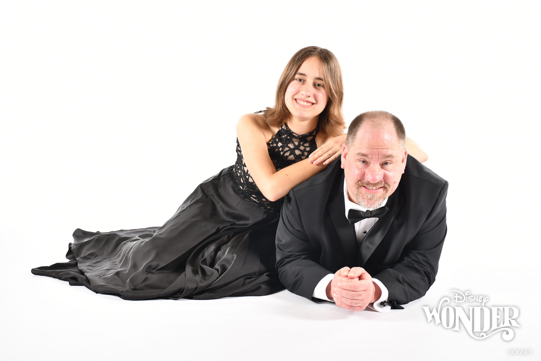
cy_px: 180
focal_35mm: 51
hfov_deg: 38.9
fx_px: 766
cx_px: 270
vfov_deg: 26.5
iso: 200
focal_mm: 34
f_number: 5.6
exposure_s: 1/125
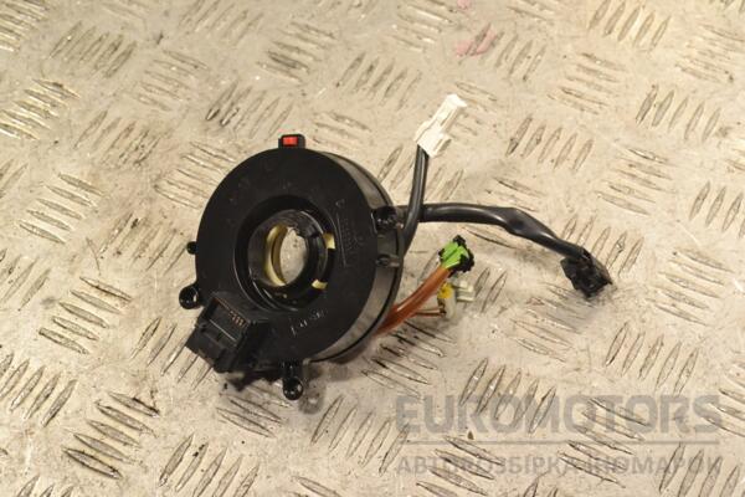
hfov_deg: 24.6
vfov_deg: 16.6
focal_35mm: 82
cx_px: 372
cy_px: 248
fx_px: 1707
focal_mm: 55
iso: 3200
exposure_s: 1/320
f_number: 9
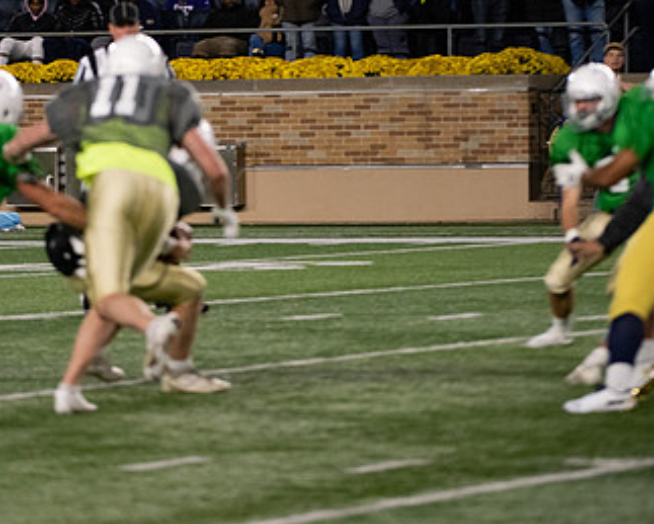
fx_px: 6529
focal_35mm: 337
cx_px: 186
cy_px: 187
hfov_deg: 5.7
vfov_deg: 4.6
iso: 3200
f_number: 4
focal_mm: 200
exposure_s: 1/500
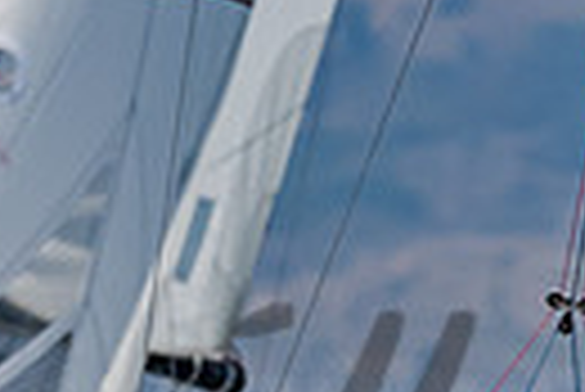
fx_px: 40263
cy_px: 730
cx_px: -160
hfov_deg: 0.8
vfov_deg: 0.6
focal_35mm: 2475
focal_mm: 290
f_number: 6.3
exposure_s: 1/2000
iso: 400
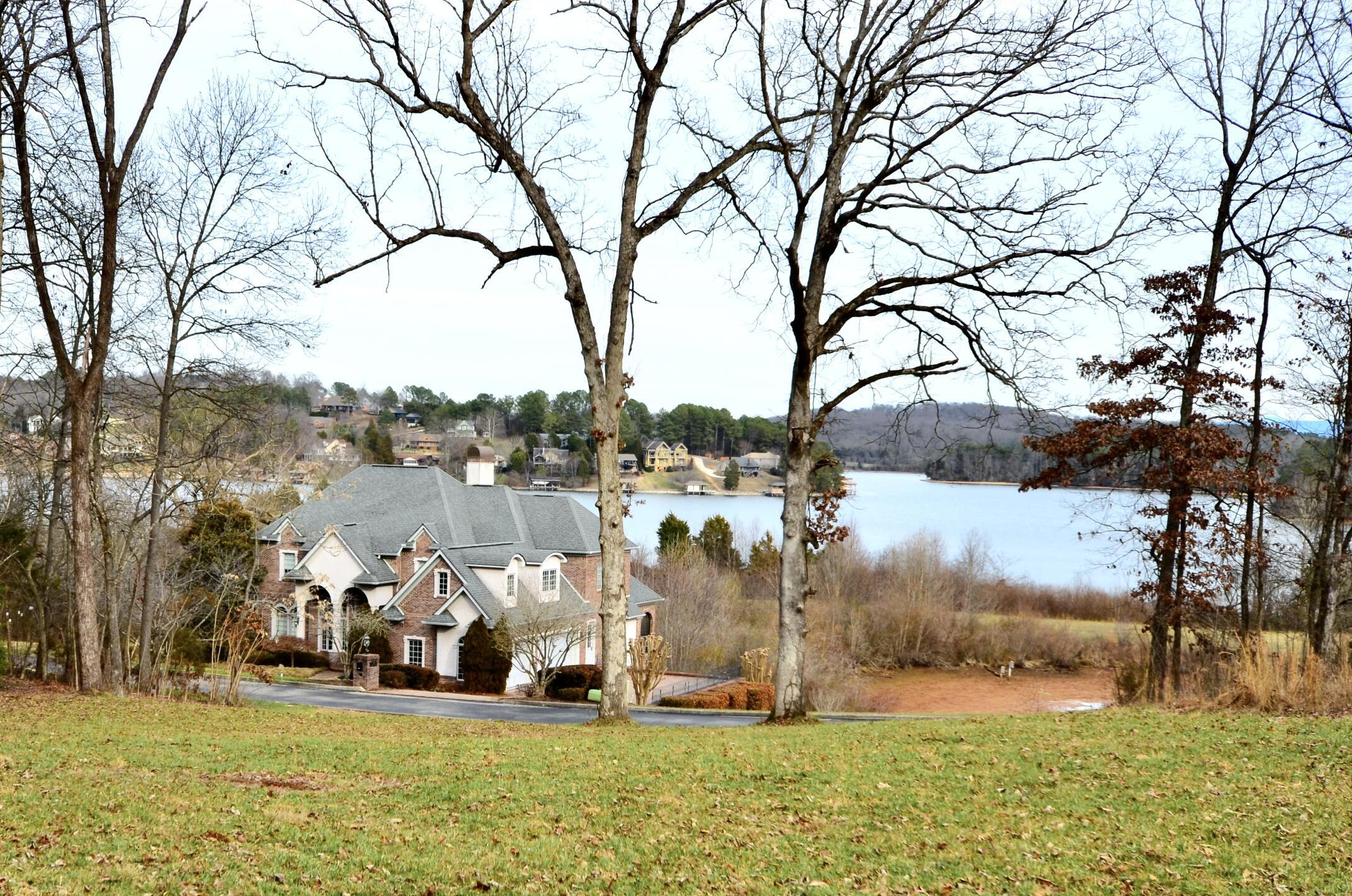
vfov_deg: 26.8
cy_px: 565
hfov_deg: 39.4
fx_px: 1874
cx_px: 521
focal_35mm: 50
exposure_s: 1/320
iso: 400
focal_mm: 24
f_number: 9
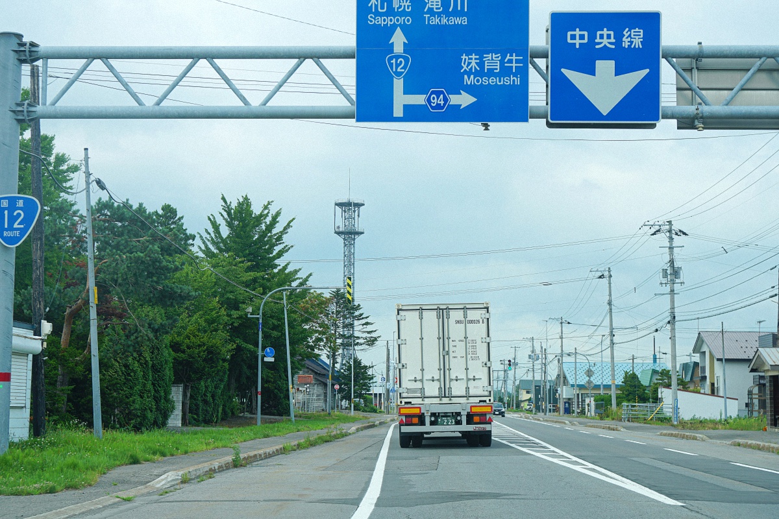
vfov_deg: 20.2
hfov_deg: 29.9
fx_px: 1461
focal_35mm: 68
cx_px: 390
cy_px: 260
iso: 100
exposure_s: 1/400
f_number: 5
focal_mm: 45
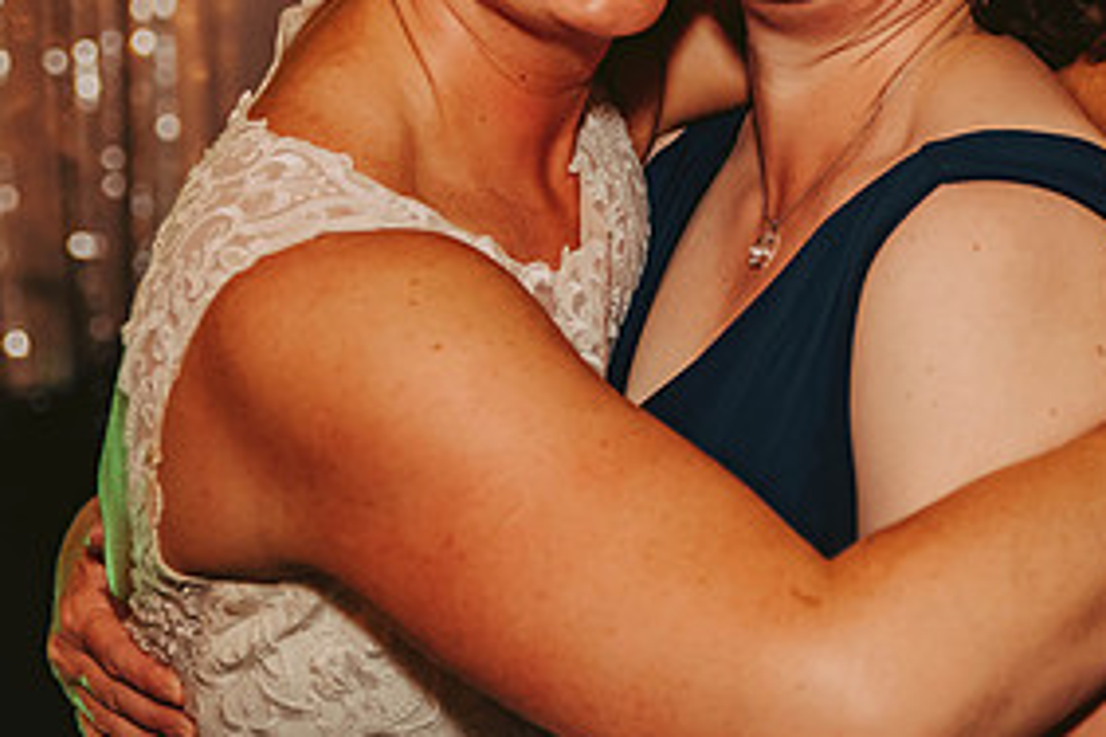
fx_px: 3164
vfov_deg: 13.2
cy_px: 100
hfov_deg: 19.7
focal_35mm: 103
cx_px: 757
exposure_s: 1/125
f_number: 2.8
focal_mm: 50
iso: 1250
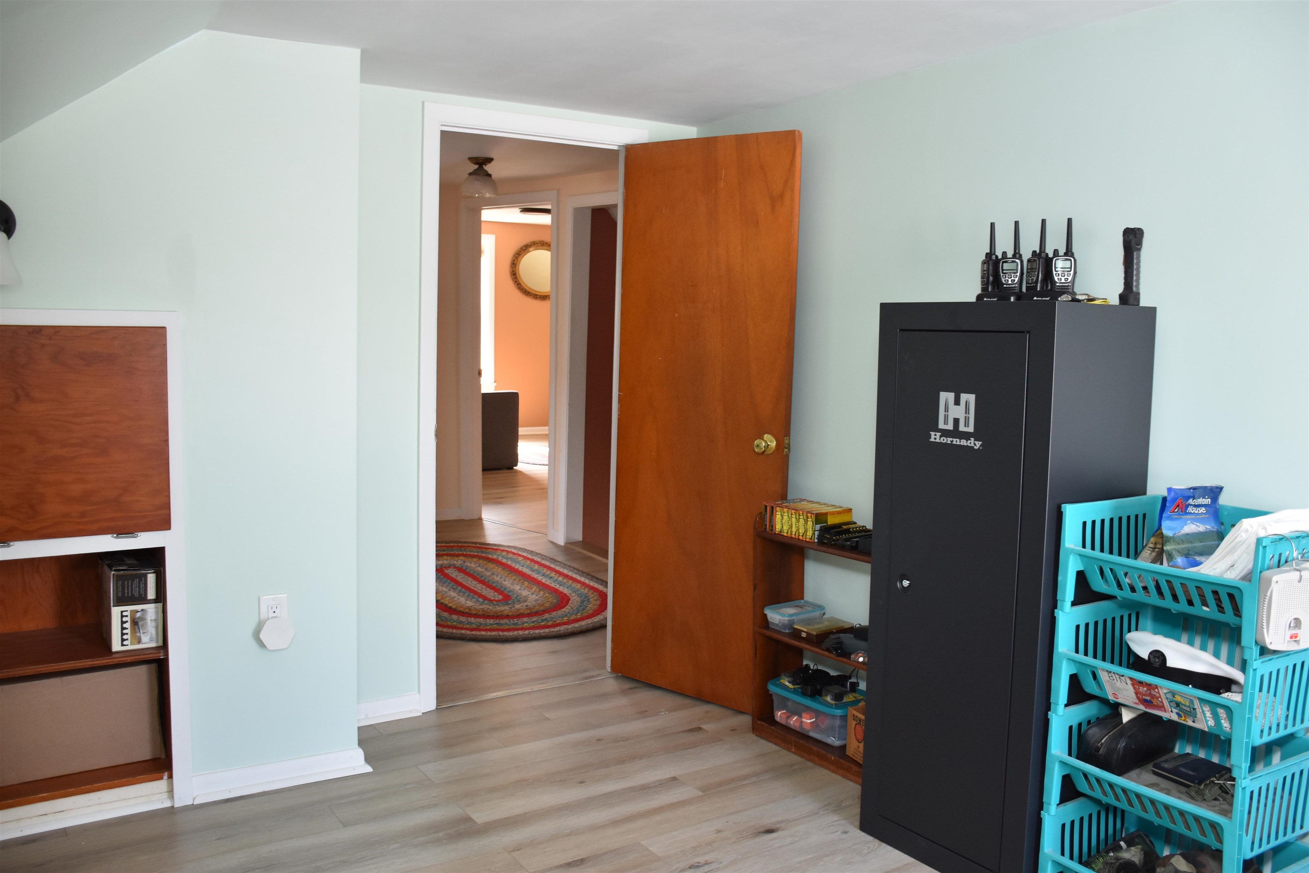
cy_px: 436
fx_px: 1091
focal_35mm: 30
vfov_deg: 43.6
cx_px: 654
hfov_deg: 61.9
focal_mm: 20
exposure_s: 1/60
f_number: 4
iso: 720
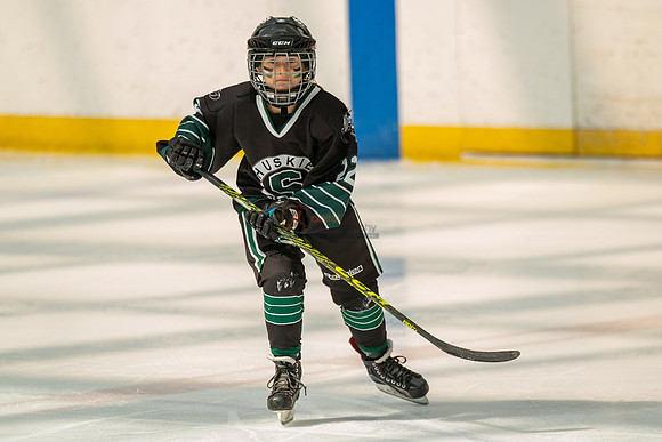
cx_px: 326
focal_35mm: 432
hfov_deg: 4.8
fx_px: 7947
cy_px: 194
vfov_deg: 3.2
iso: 1600
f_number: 3.5
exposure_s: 1/2500
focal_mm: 300
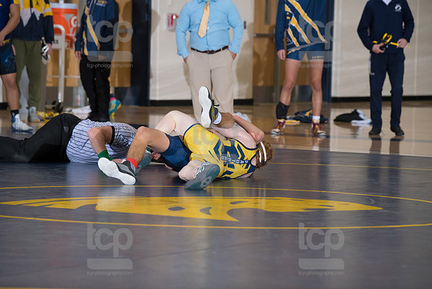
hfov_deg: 10.3
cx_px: 216
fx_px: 2400
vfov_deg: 6.9
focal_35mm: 200
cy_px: 144
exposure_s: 1/250
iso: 1250
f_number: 5.6
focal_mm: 200
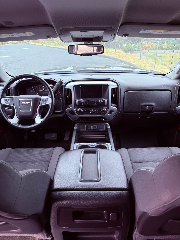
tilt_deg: -23.1
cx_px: 90
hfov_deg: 56.8
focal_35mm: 24
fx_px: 166
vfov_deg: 71.6
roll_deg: +2.8
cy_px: 120
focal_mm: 6.76
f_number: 1.78
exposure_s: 1/145
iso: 80
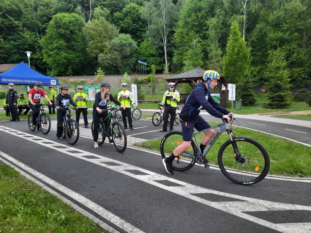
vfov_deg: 54.9
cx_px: 156
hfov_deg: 69.4
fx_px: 225
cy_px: 116
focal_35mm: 25
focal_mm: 4.6
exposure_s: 1/120
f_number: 2
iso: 32
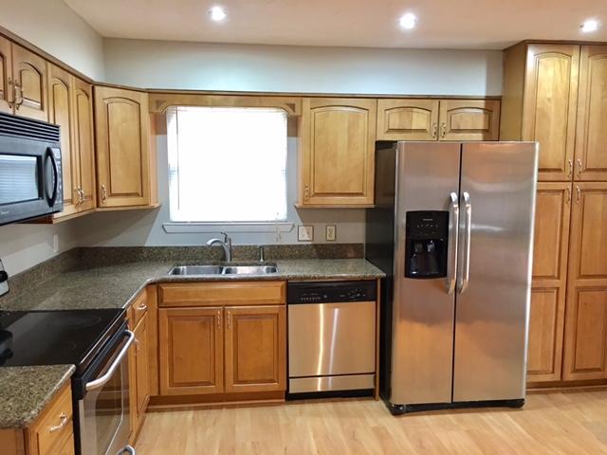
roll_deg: -0.6
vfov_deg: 48.2
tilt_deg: -5.4
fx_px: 509
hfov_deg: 61.7
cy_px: 228
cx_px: 304
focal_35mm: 29
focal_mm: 4.15
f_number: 2.2
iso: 100
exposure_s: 1/8
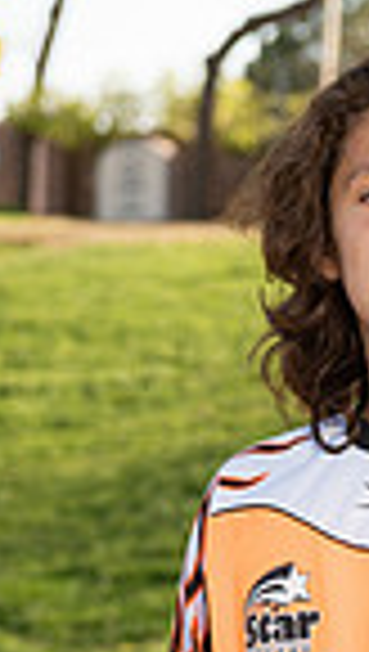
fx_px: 3707
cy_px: 863
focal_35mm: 214
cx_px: 511
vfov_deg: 9.9
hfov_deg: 5.7
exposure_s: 1/250
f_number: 4
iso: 100
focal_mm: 66
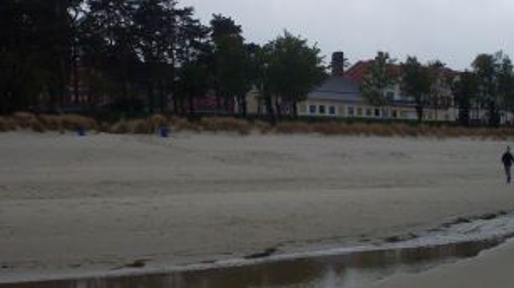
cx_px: 295
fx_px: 735
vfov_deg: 22.2
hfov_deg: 38.4
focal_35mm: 54
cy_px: 129
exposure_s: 1/250
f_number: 8.4
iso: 120
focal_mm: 6.3
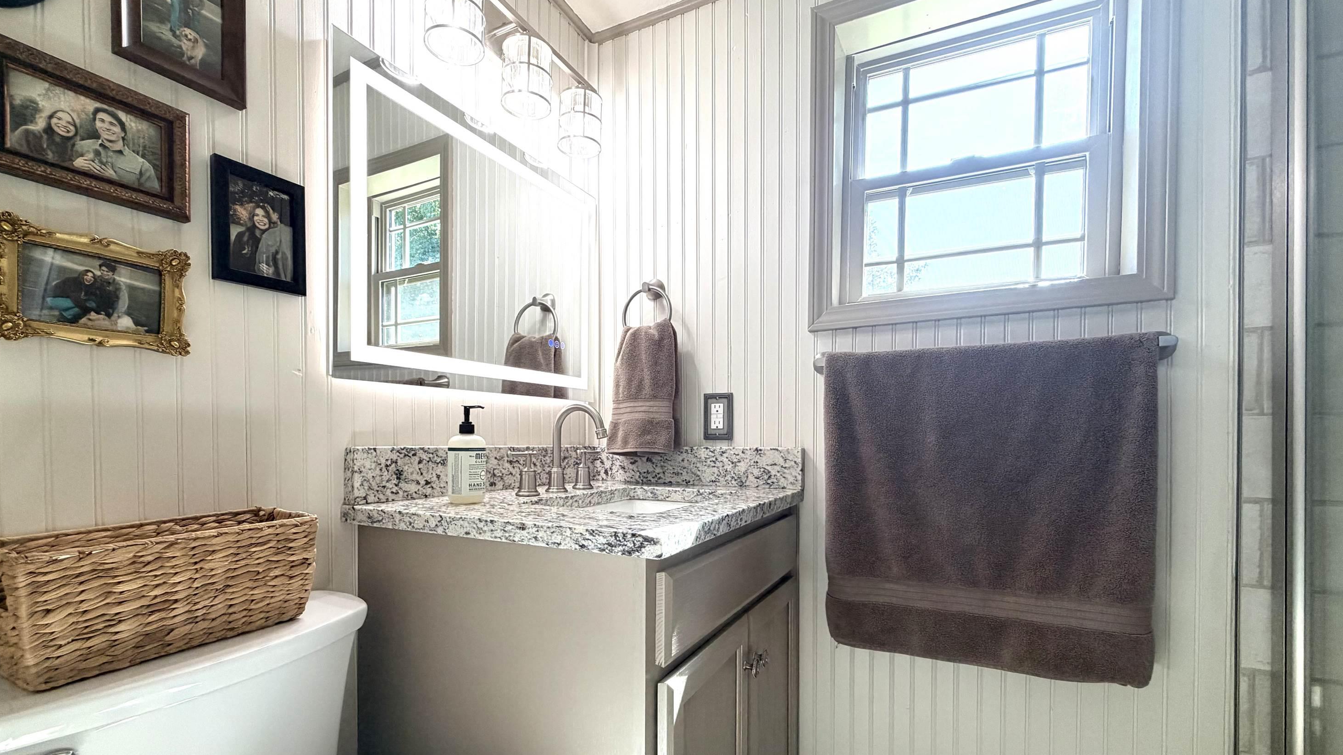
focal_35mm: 16
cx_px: 654
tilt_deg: -0.8
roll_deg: +0.3
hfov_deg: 99.3
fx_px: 570
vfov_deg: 66.6
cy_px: 444
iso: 125
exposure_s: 1/120
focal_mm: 2.22
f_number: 2.2
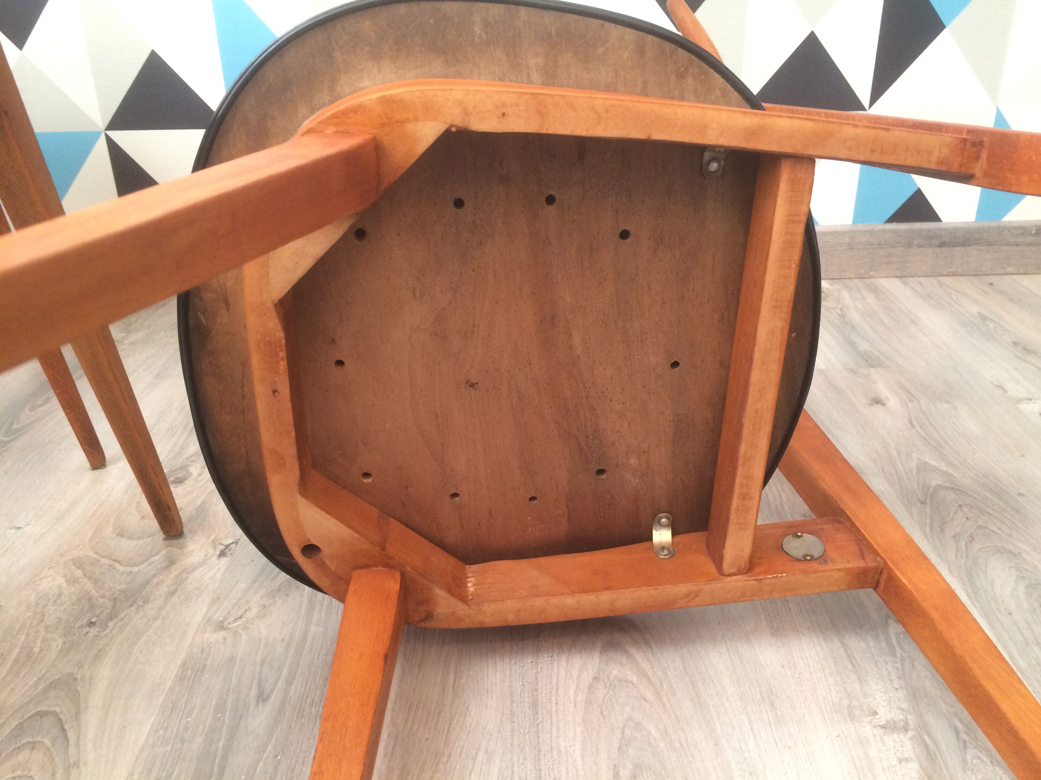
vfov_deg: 48.2
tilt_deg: -27.1
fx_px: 872
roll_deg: -1.1
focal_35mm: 29
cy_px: 390
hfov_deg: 61.7
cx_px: 520
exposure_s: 1/33
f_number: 2.2
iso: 160
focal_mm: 4.15
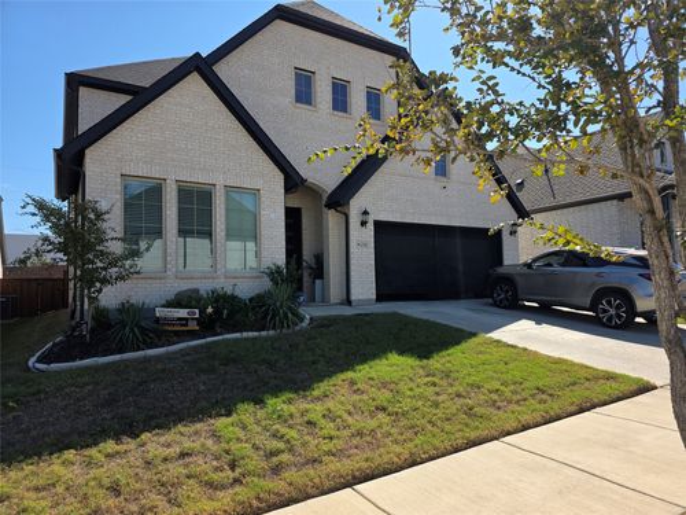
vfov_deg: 58.9
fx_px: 456
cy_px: 258
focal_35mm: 23
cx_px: 343
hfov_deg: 73.9
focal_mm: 6.3
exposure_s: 1/4237
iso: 80
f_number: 1.7
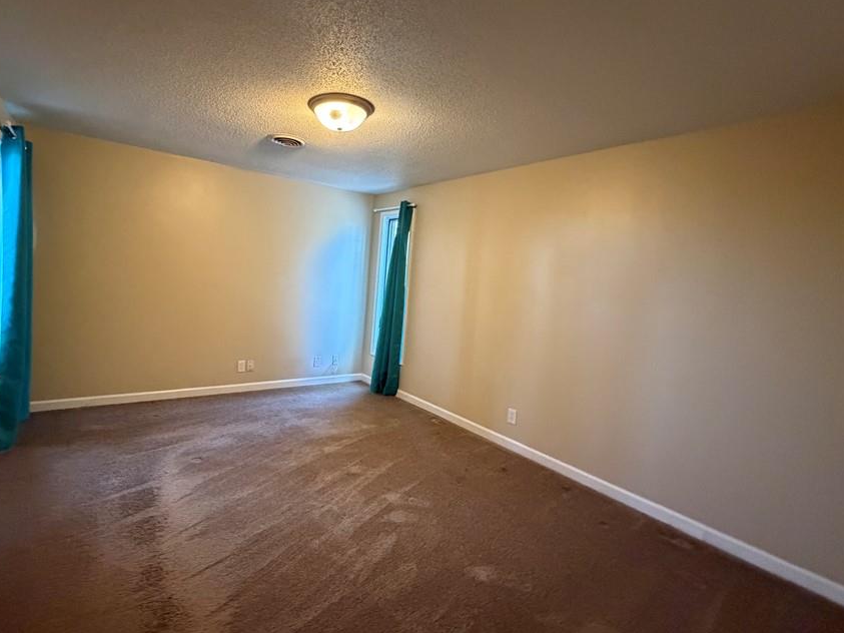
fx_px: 414
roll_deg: -4.6
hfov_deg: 90.3
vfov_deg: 74.6
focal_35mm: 17
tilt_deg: -1.9
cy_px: 298
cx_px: 353
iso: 1000
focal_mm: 2.22
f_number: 2.2
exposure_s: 1/60
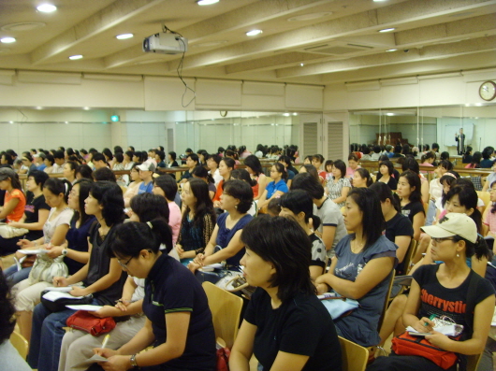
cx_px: 248
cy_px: 186
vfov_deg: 36.8
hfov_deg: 47.9
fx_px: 559
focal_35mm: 39
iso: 200
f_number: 3.5
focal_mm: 6.6
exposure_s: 1/8
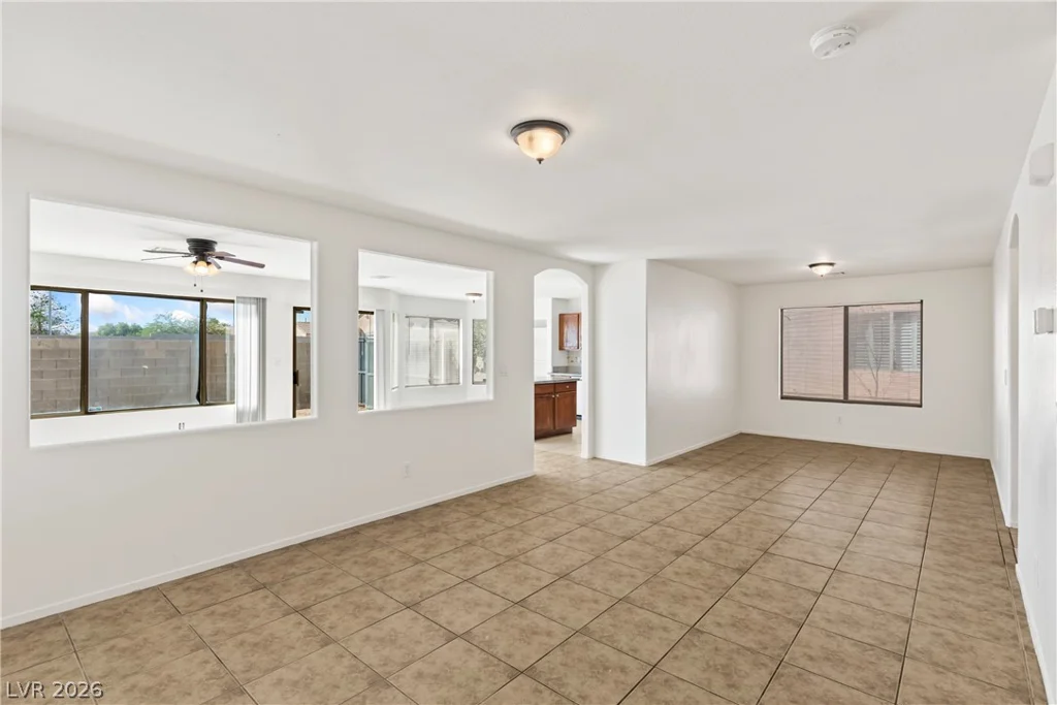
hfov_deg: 93.3
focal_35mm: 17
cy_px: 352
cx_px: 528
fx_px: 499
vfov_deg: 70.5
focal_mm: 17
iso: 400
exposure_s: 1/6
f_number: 8
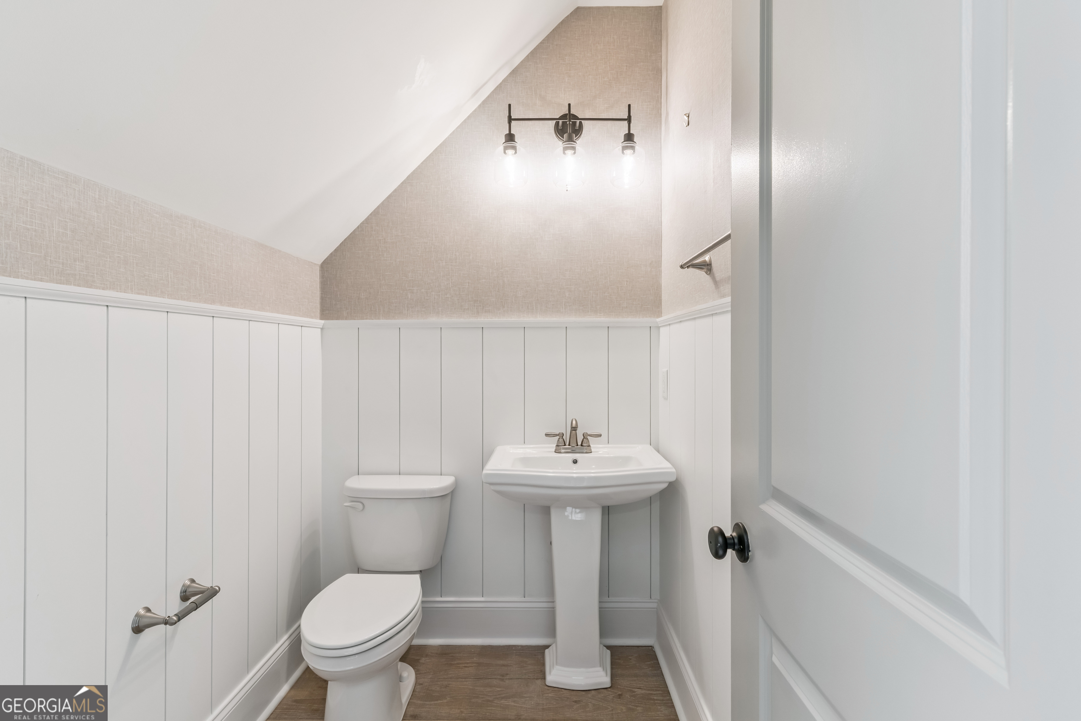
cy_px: 360
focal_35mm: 17
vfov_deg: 70.5
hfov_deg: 93.3
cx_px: 540
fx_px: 511
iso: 250
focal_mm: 17
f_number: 8
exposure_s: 1/20
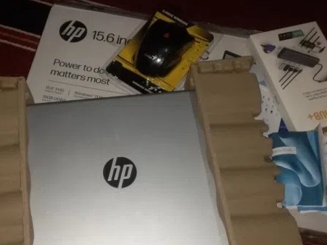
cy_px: 164
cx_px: 141
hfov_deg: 42.9
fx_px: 416
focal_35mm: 44
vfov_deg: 32.6
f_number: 2.2
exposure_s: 1/50
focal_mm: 3.3
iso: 64
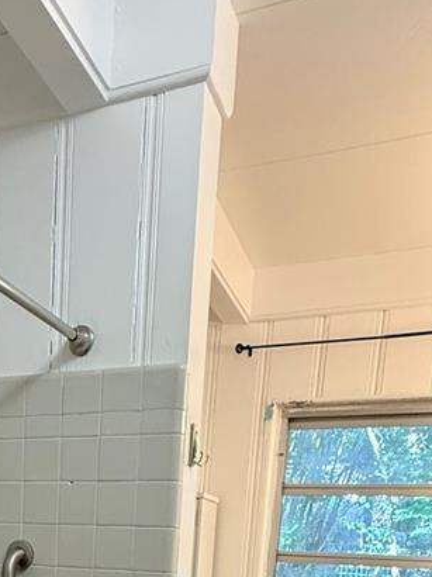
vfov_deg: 36.3
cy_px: 681
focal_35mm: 41
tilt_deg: -9.0
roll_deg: -3.4
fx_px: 683
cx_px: 107
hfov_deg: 34.4
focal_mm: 2.22
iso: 320
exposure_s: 1/120
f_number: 2.2
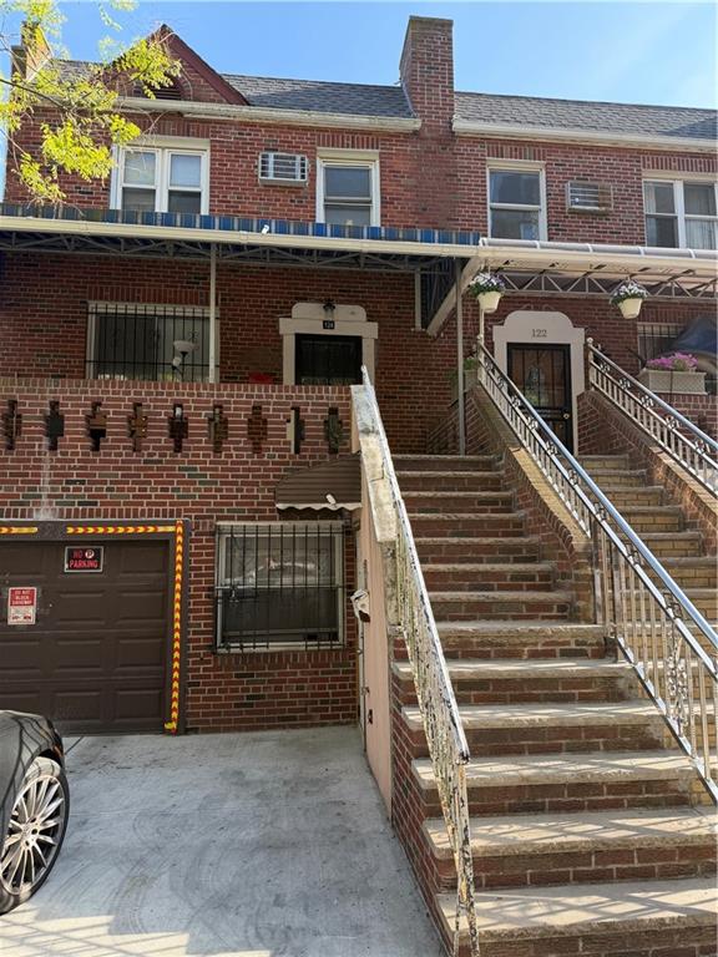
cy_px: 478
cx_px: 359
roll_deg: -0.4
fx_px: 664
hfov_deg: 56.8
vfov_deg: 71.6
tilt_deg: +5.7
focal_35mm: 24
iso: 100
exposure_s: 1/722
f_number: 1.78
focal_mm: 6.76
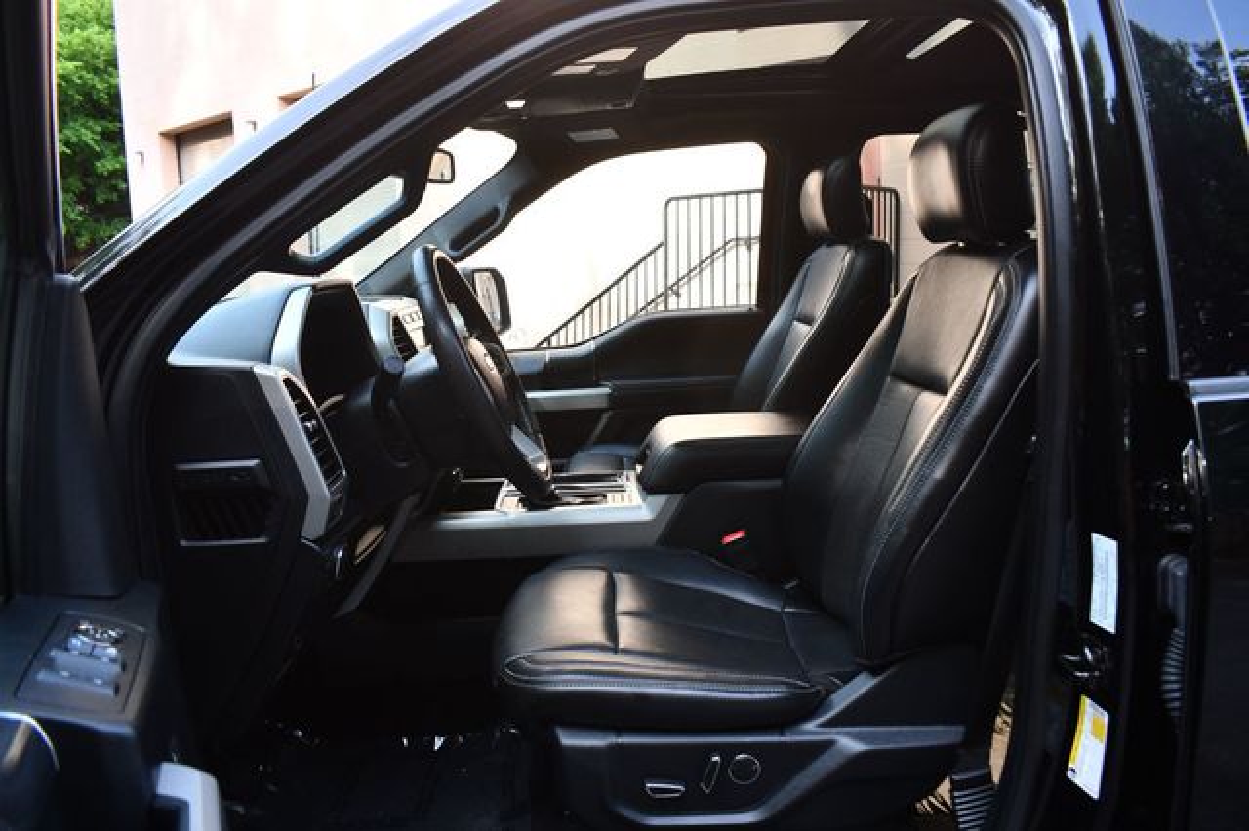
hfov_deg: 67.4
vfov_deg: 47.9
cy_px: 416
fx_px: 936
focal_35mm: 27
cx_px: 624
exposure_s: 1/250
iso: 400
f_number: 5
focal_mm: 18
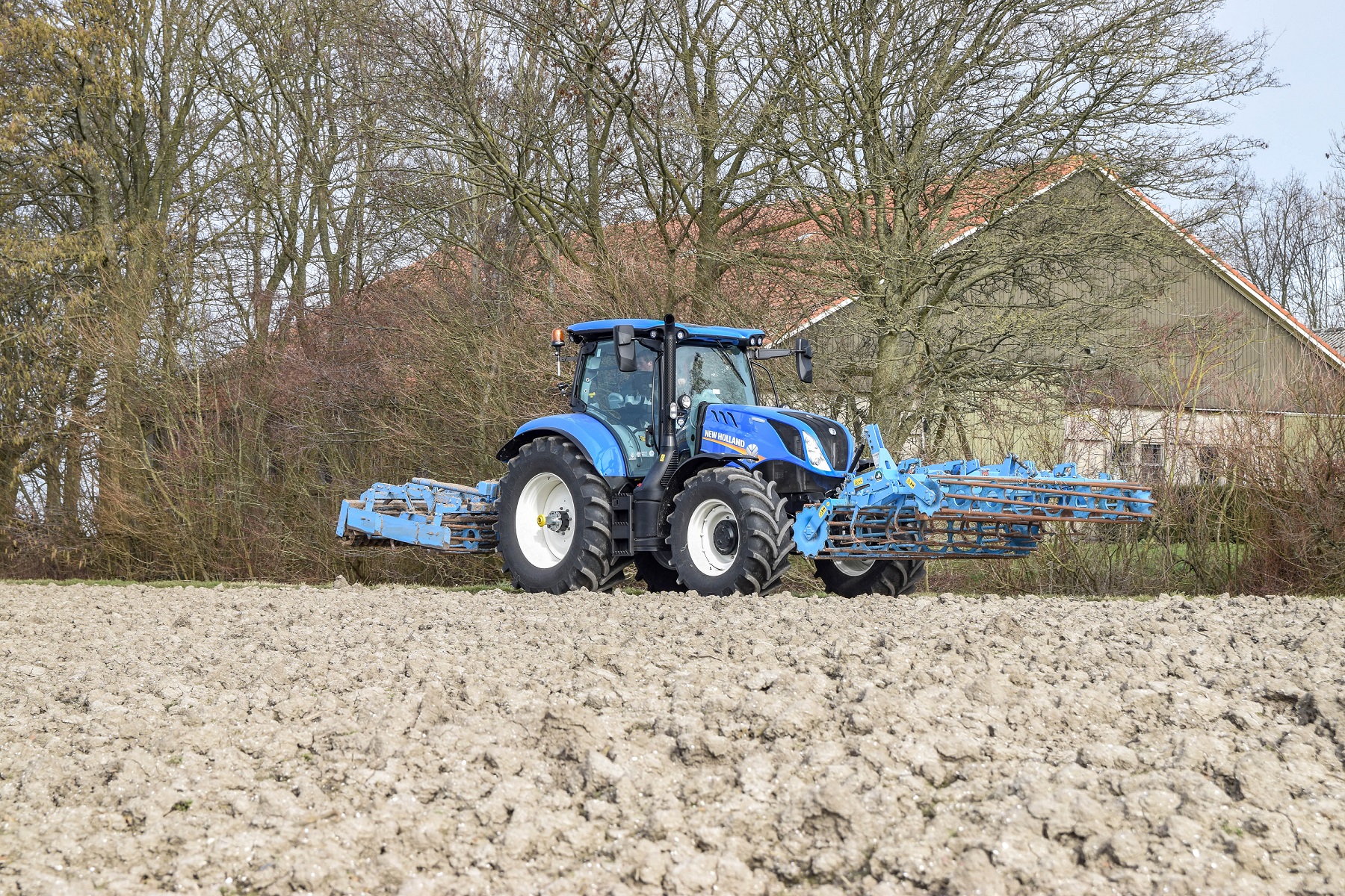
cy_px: 448
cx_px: 672
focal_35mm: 75
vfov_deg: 18.2
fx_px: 2802
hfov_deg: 27.0
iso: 200
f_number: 8
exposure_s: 1/250
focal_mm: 50
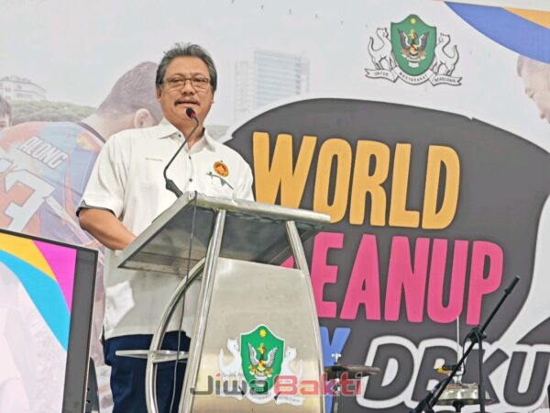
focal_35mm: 125
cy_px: 206
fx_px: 1986
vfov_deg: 11.9
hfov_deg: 15.8
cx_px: 275
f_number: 2.6
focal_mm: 15.38
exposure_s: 1/50
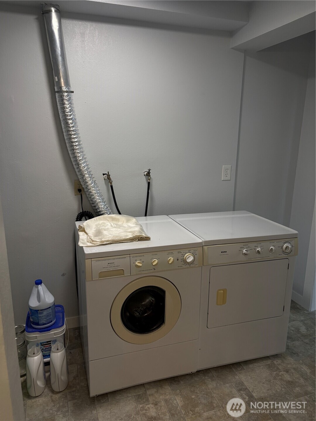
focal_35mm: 26
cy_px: 210
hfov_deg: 53.1
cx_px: 158
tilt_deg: -13.4
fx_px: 316
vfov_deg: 67.3
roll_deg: -0.6
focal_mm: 5.96
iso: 100
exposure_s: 1/120
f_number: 1.6
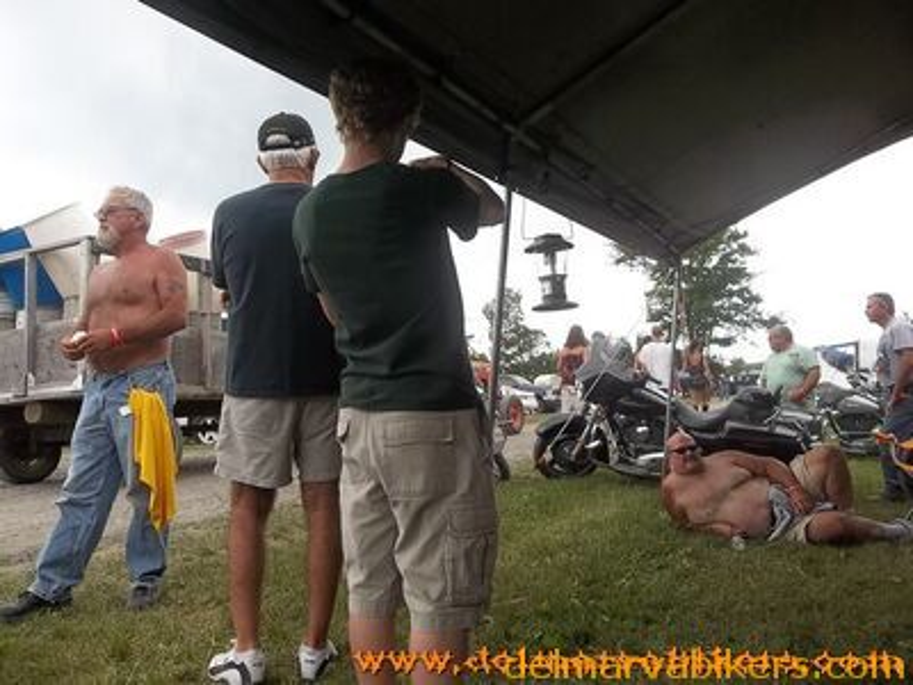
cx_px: 456
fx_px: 712
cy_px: 342
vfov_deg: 51.4
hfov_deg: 65.3
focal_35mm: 27
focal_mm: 4.9
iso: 80
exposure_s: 1/320
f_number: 3.5
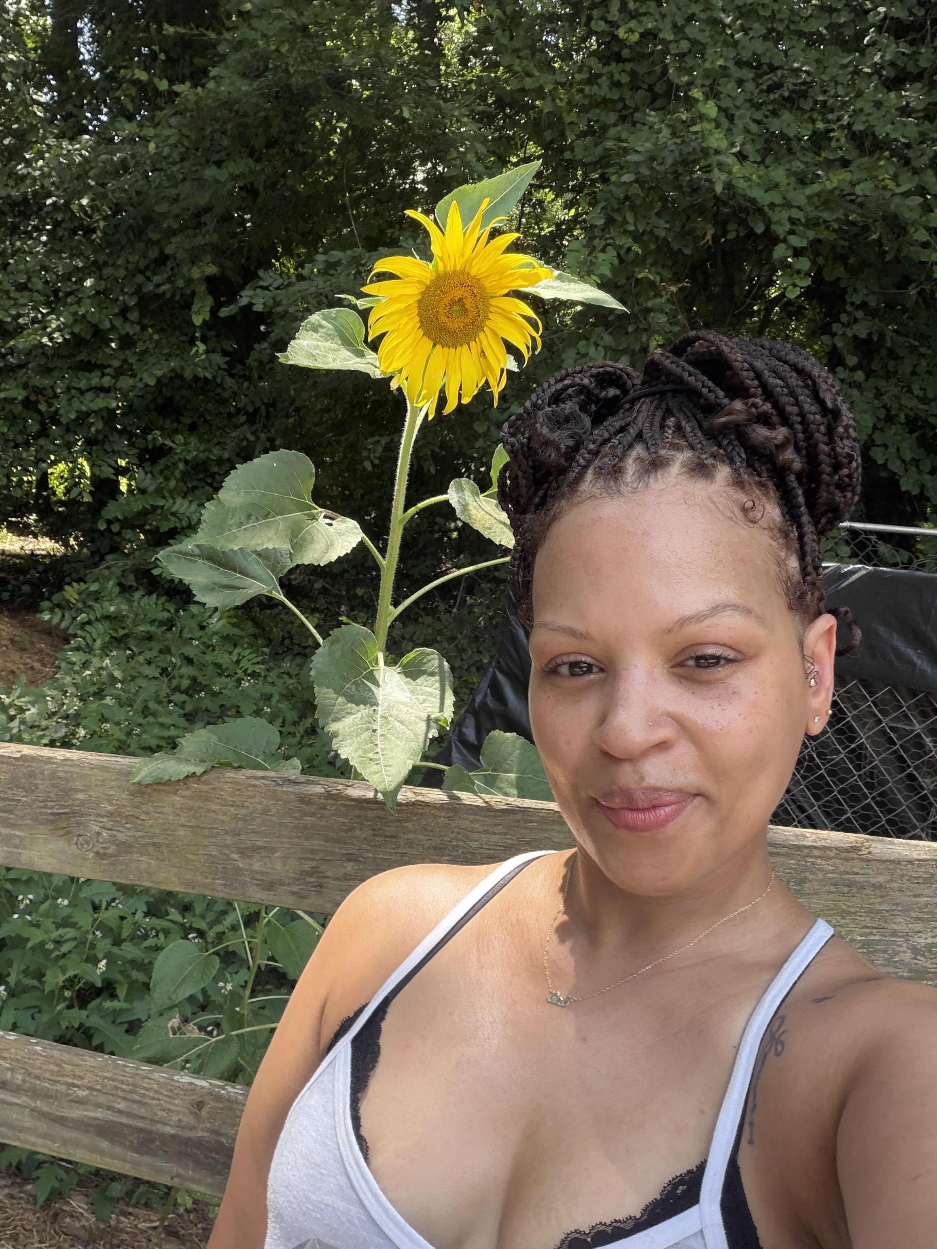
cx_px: 468
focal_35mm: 30
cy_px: 624
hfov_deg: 46.8
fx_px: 1083
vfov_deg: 60.0
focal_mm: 2.71
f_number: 1.9
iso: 25
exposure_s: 1/121
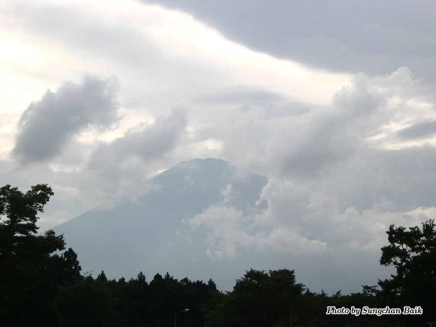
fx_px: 1436
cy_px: 164
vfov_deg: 13.0
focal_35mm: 114
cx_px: 218
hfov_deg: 17.3
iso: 100
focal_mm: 24
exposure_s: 1/139
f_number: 13.4
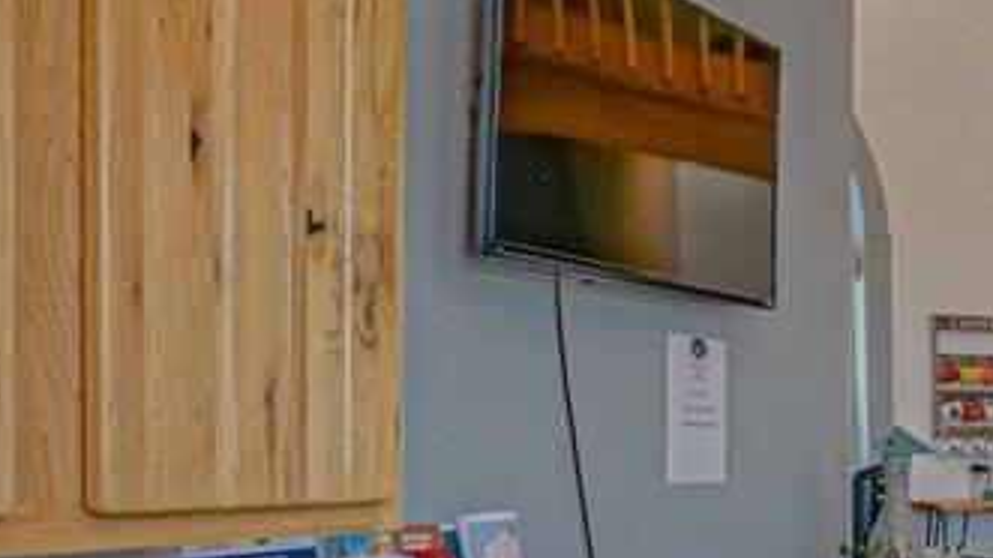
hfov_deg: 32.2
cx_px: 1152
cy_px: 489
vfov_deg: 21.4
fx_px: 1448
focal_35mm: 55
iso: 400
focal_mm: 17
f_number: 9.5
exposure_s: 1/30
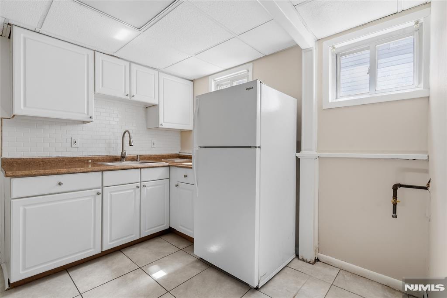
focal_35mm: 16
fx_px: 199
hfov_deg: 96.7
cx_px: 224
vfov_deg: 73.8
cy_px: 149
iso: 100
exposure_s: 1/1.67
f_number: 8
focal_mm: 16
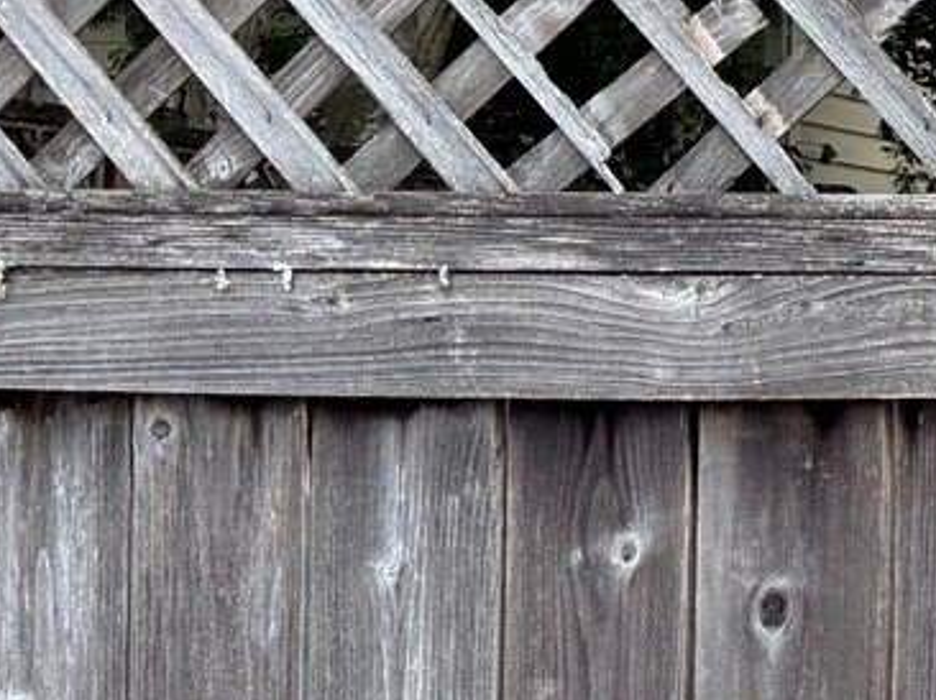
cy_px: 261
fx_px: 2837
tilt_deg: +1.9
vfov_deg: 14.1
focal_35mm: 105
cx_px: 1662
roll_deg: -1.2
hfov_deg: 16.0
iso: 80
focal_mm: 6.76
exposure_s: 1/1812
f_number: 1.78
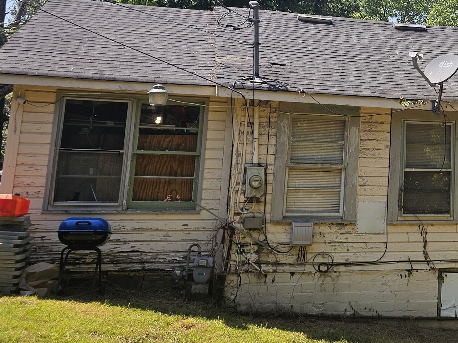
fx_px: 727
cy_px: 43
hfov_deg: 32.3
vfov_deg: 25.8
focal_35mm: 55
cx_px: 455
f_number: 1.7
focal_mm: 6.3
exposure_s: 1/480
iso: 10
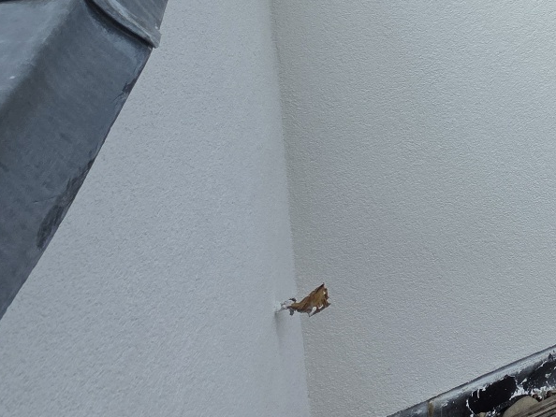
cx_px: 721
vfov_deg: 32.6
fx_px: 562
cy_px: -99
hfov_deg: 35.7
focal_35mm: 35
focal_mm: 2.2
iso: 40
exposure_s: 1/1111
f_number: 1.9
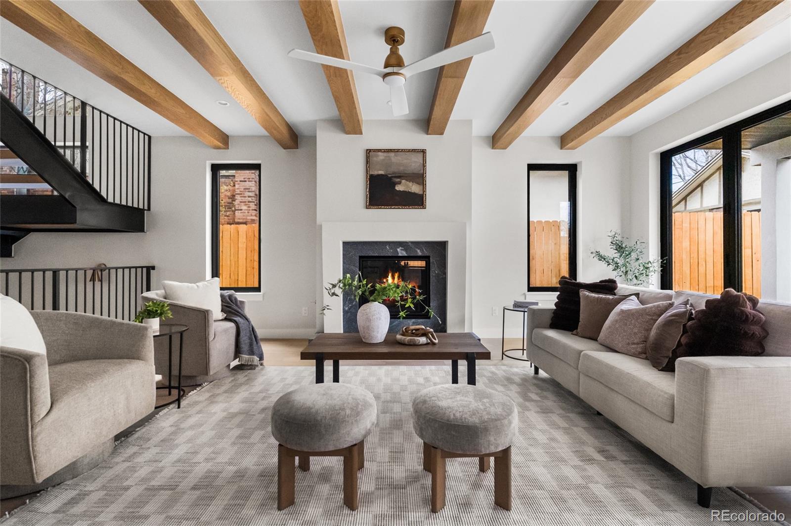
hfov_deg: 96.8
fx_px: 351
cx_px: 396
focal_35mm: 16
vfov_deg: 73.7
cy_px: 263
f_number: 8
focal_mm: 16
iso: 6400
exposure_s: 1/125
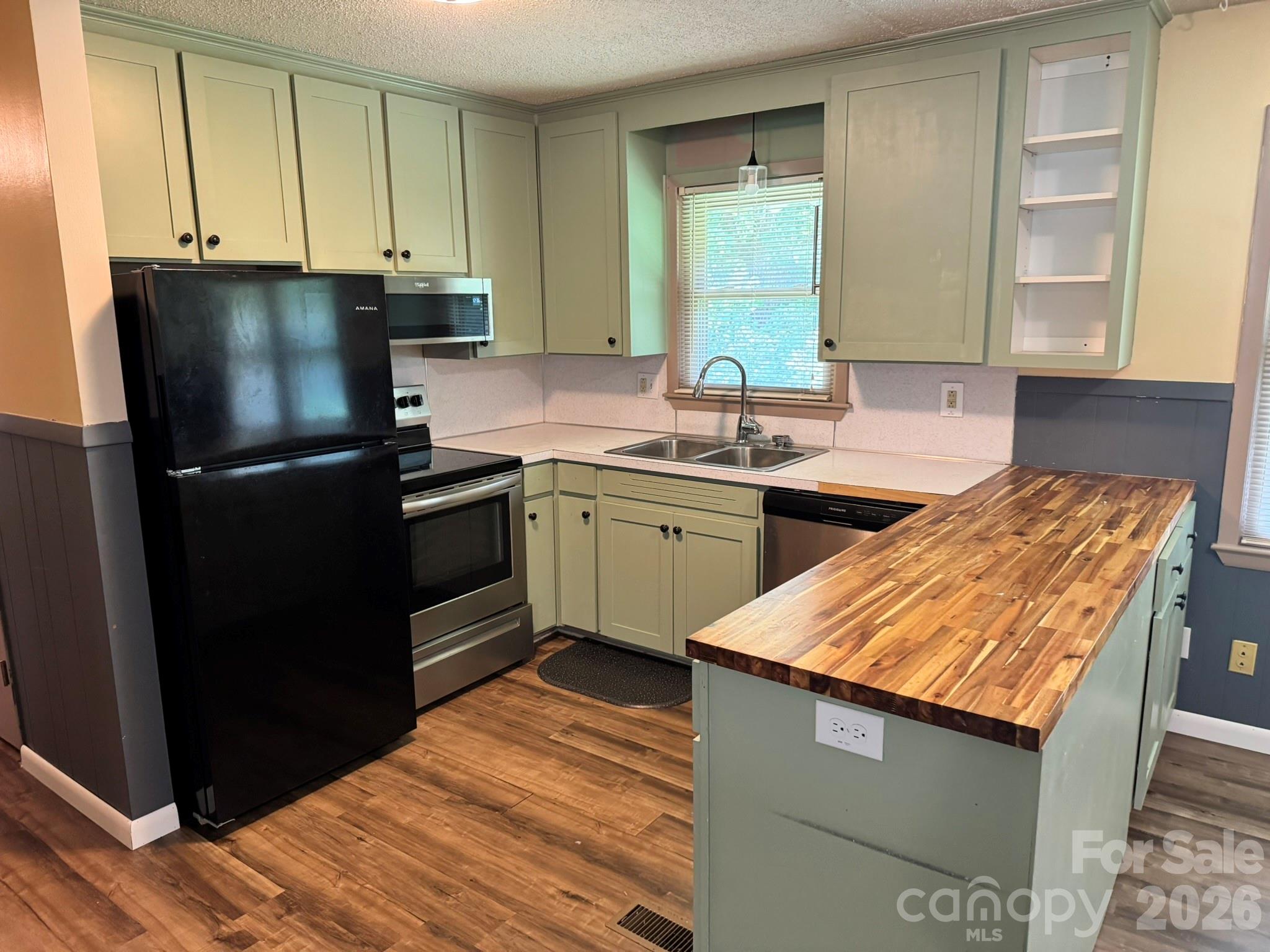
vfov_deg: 56.8
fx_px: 881
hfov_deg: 71.6
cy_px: 476
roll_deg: +0.7
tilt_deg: -12.8
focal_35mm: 24
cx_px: 635
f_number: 1.78
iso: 500
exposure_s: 1/60
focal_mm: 6.76
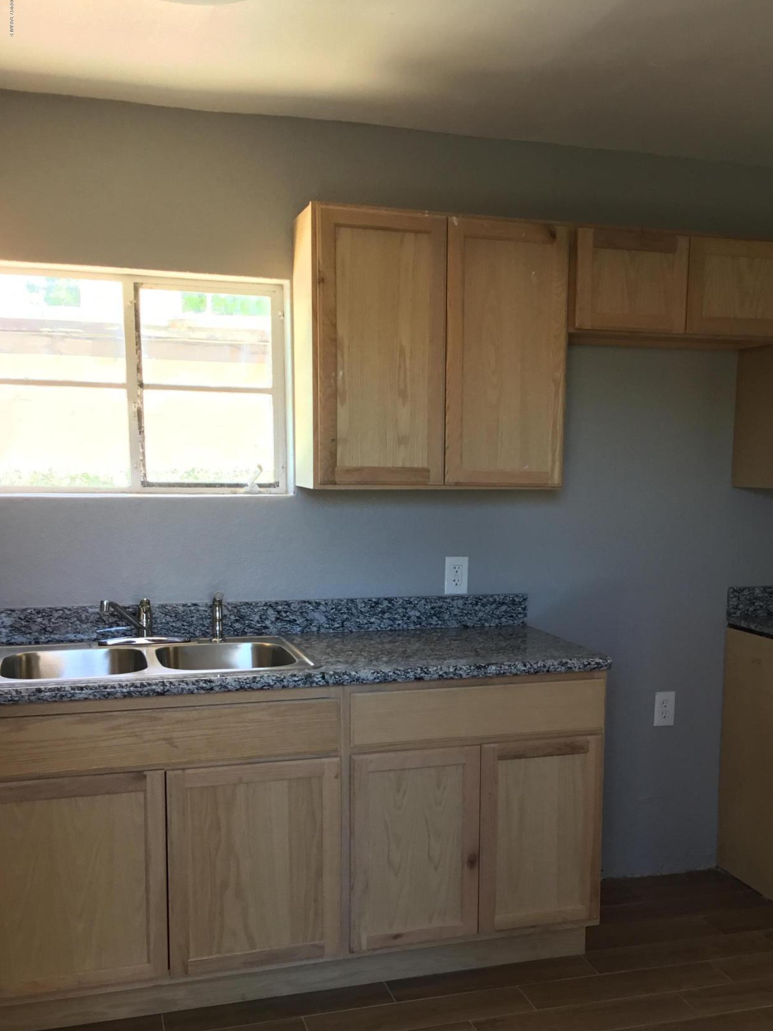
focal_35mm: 38
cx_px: 456
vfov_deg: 48.6
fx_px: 1131
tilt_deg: -9.5
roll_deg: -0.7
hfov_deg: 37.6
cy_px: 630
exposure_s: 1/30
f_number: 2.4
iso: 40
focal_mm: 3.3
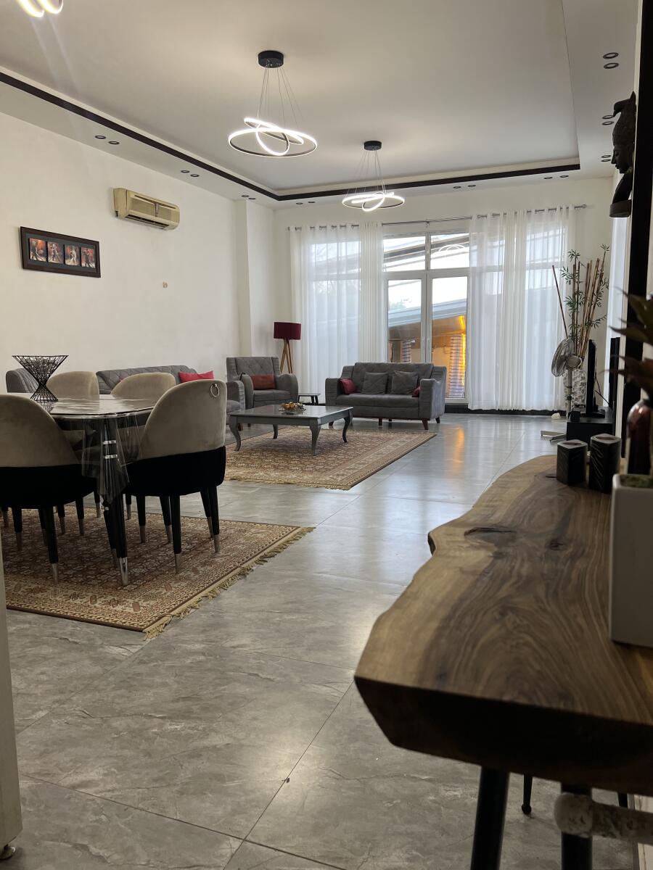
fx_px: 654
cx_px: 326
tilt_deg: -7.6
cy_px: 435
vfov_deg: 67.3
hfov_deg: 53.1
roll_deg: +0.6
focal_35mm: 26
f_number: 1.5
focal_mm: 5.7
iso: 80
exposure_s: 1/100
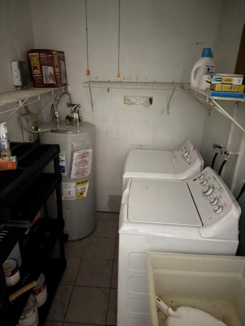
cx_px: 122
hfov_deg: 56.8
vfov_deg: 71.6
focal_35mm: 24
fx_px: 226
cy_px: 163
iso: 2000
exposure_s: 1/2
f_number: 1.78
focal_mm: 6.76
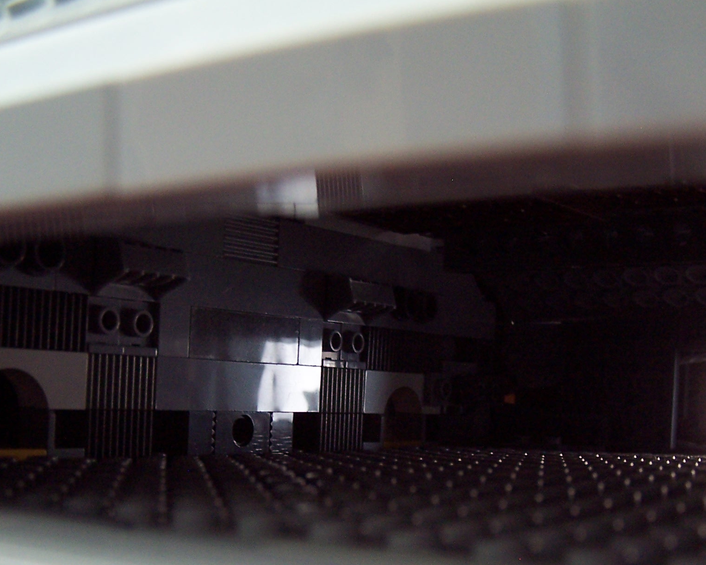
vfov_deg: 26.9
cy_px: 395
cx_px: 378
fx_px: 1170
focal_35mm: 56
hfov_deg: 33.6
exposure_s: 1/8
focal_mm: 6.3
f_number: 2.8
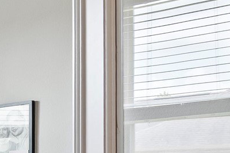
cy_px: 182
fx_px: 555
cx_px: -372
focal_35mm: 87
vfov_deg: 15.1
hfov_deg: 13.5
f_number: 6.3
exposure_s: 1/6
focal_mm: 16
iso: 125
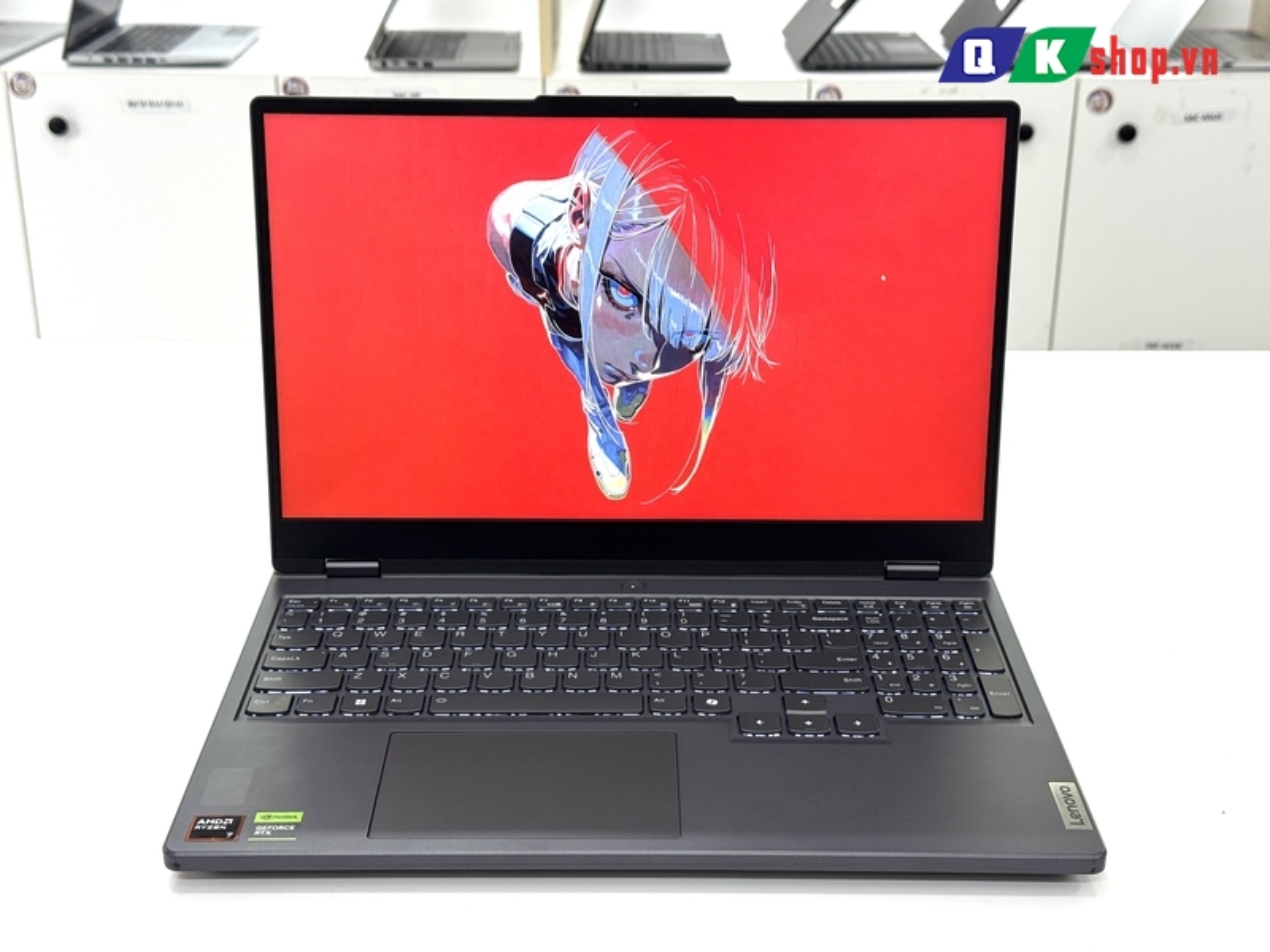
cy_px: 476
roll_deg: +0.8
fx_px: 1761
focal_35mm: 48
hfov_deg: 39.7
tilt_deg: -22.1
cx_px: 635
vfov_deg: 30.3
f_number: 1.78
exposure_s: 1/100
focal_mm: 6.76
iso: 64
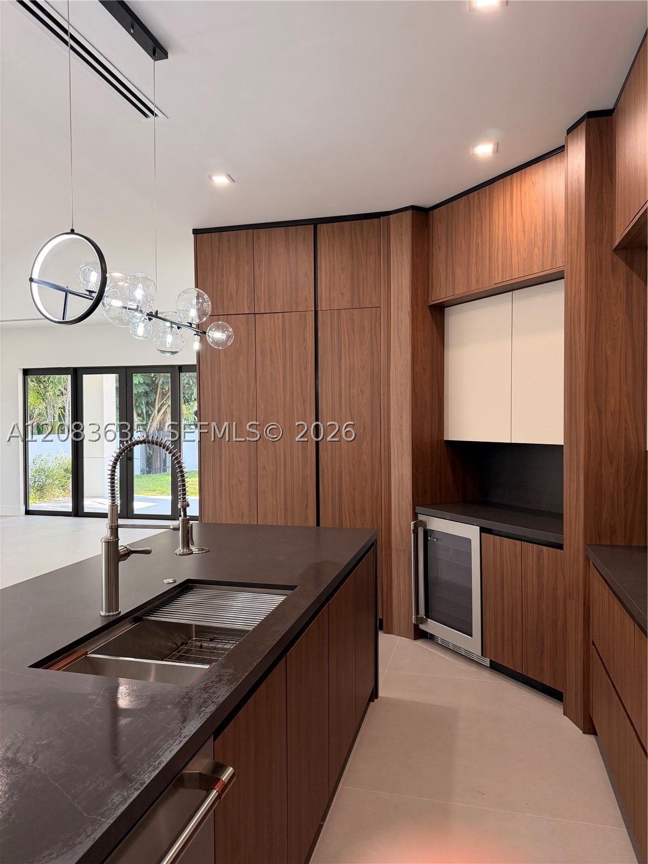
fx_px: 599
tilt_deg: -0.8
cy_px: 432
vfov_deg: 71.6
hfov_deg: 56.8
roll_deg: -0.3
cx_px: 324
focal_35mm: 24
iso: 200
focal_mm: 6.76
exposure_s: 1/197
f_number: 1.78
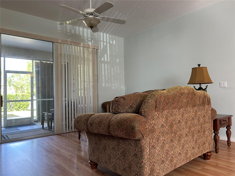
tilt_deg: +0.6
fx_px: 177
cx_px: 118
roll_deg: +1.4
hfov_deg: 67.3
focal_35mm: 26
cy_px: 88
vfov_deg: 53.1
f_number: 1.5
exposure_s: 1/60
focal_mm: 5.7
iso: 100
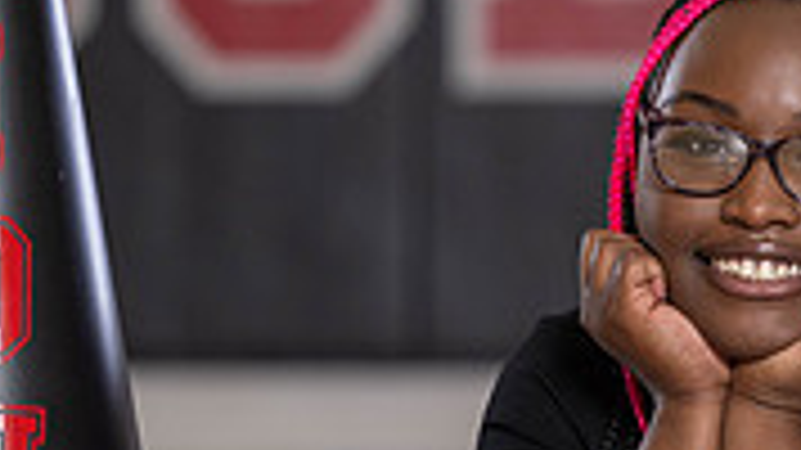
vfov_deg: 2.2
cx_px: 934
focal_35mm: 552
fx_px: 11721
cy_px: 537
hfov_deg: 3.9
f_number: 2.8
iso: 125
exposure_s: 1/125
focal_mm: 105
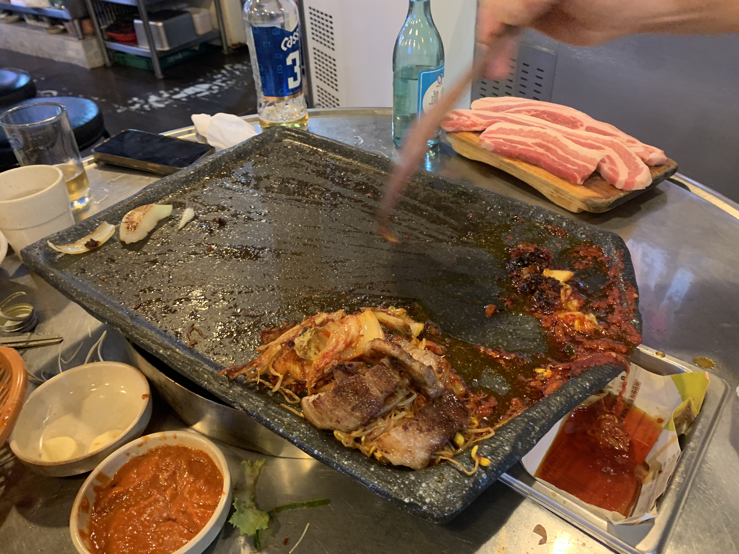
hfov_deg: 67.3
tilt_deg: -37.3
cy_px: 277
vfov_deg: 53.1
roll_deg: +3.6
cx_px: 370
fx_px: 555
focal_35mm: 26
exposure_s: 1/30
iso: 320
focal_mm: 4.25
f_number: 1.8
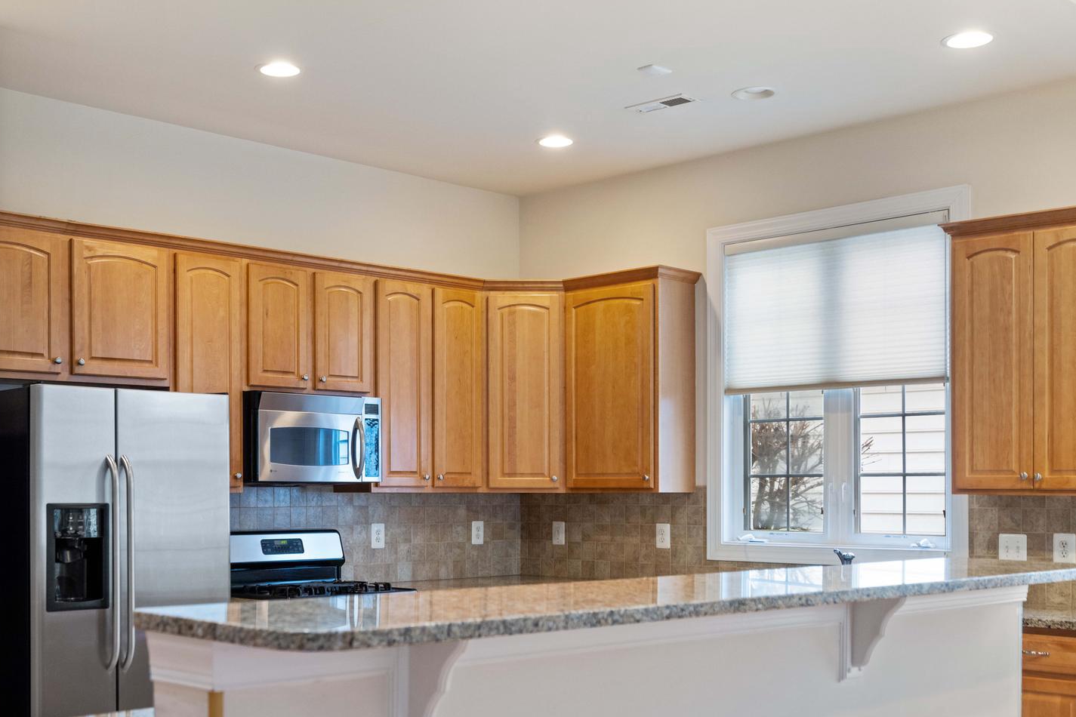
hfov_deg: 42.6
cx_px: 435
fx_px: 1375
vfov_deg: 29.0
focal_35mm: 46
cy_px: 497
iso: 320
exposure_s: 1/30
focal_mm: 32
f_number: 4
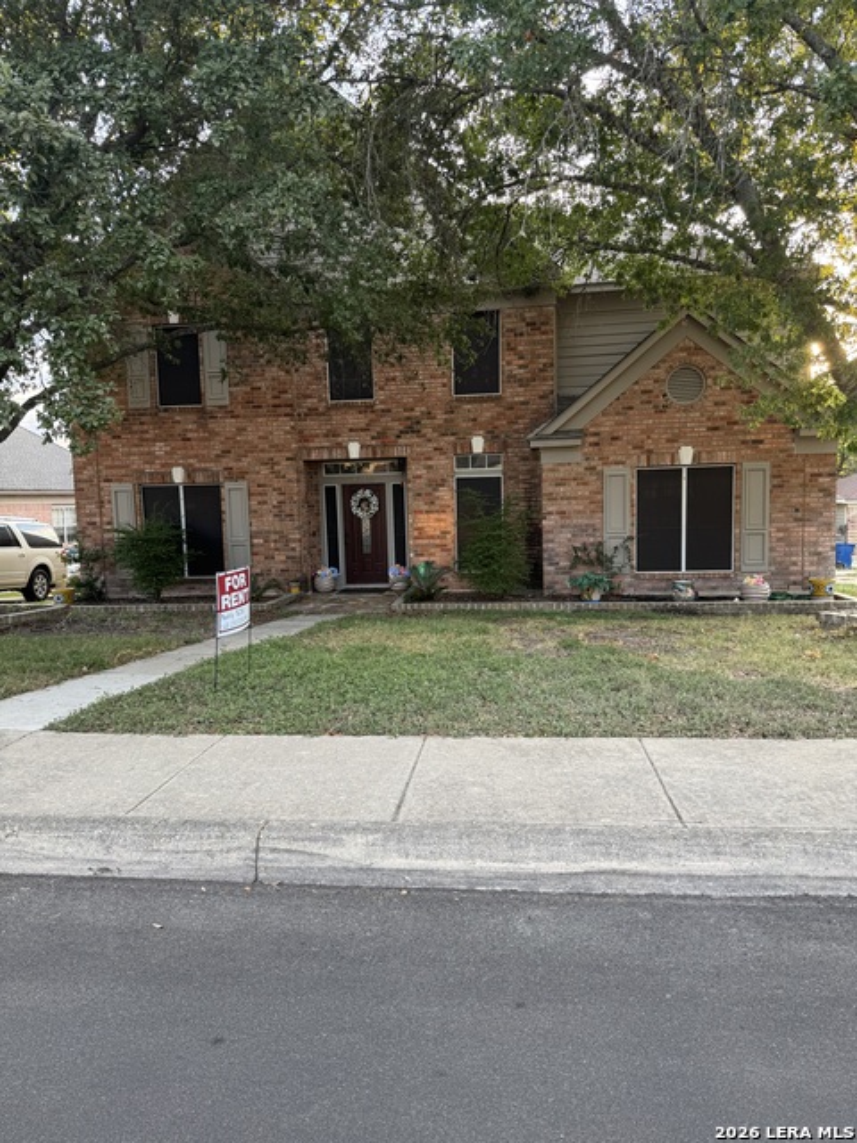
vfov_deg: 71.6
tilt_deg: -4.7
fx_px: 792
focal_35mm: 24
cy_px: 572
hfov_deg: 56.8
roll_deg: +0.3
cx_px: 428
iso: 64
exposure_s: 1/121
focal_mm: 6.76
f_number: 1.78
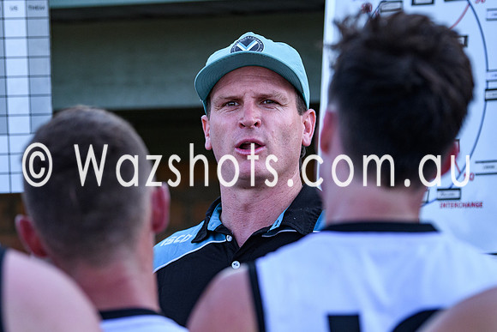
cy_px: 186
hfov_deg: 8.8
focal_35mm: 233
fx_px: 3215
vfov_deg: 5.9
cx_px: 229
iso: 720
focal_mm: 125
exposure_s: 1/3200
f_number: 2.8
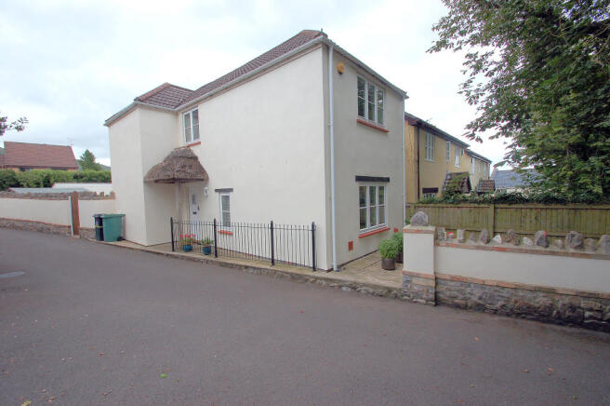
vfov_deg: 77.2
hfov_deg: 100.4
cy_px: 203
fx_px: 254
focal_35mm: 15
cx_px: 305
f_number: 10
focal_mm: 10
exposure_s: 1/200
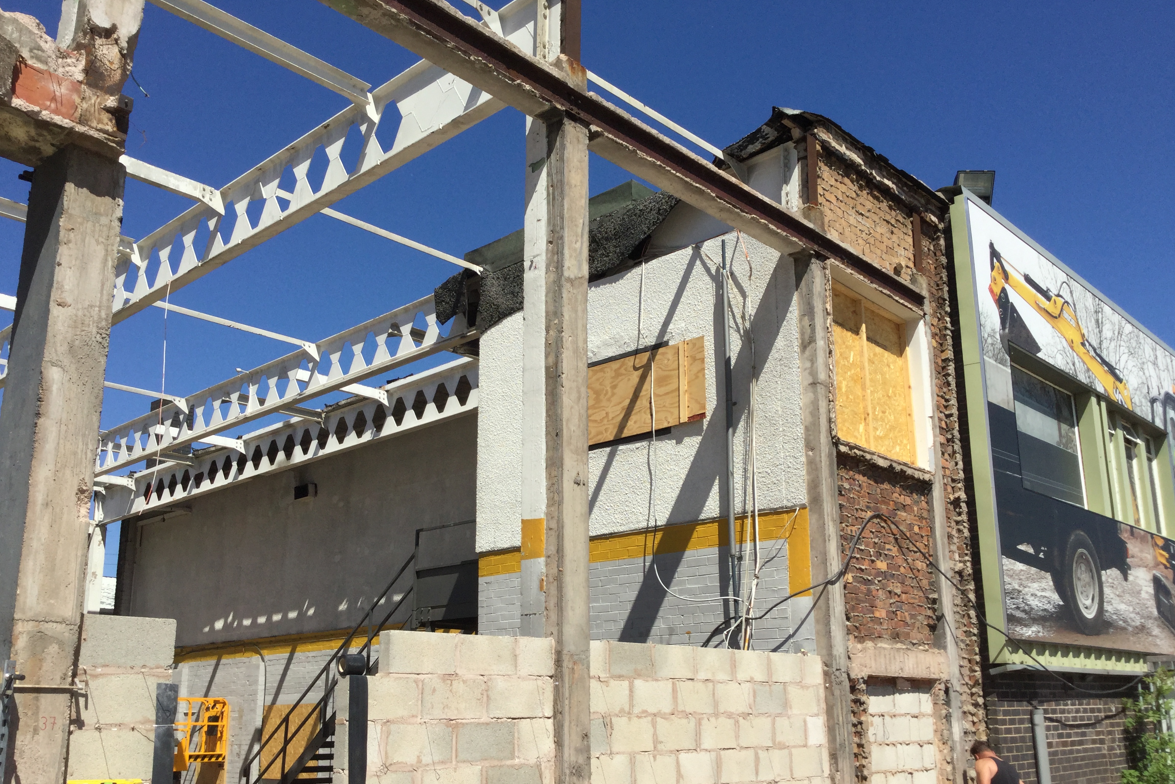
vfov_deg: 39.9
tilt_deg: +12.7
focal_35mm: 33
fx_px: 1077
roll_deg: +0.2
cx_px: 597
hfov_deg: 57.2
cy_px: 440
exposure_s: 1/1773
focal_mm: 3.3
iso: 25
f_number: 2.4
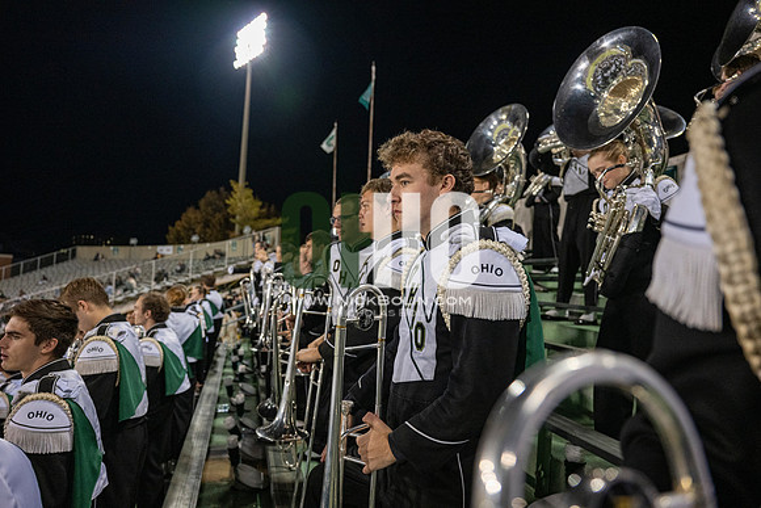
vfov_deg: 51.3
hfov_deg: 71.5
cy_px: 254
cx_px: 380
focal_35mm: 25
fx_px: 529
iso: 2000
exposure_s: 1/500
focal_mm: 25
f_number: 3.2
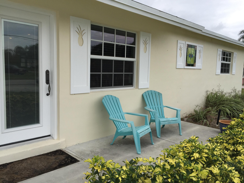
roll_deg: -0.6
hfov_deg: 61.7
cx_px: 122
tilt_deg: -7.0
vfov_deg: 48.2
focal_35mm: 29
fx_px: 204
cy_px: 92
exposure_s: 1/465
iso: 32
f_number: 2.2
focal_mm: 4.15
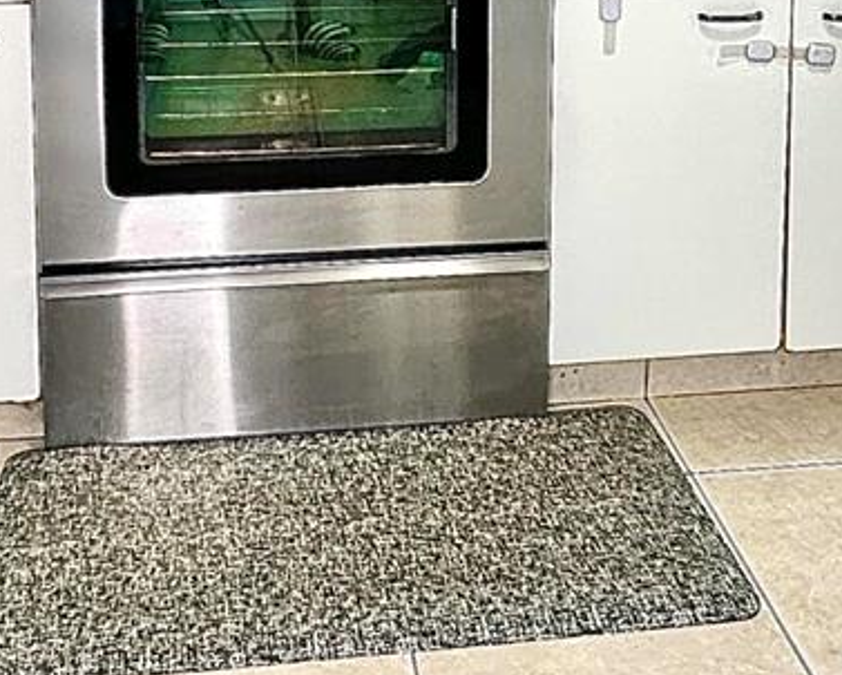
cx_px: 415
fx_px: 1446
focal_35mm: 58
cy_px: -156
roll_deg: -0.3
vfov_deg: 23.7
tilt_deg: -5.2
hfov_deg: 32.5
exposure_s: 1/60
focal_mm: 2.22
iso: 200
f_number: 2.2
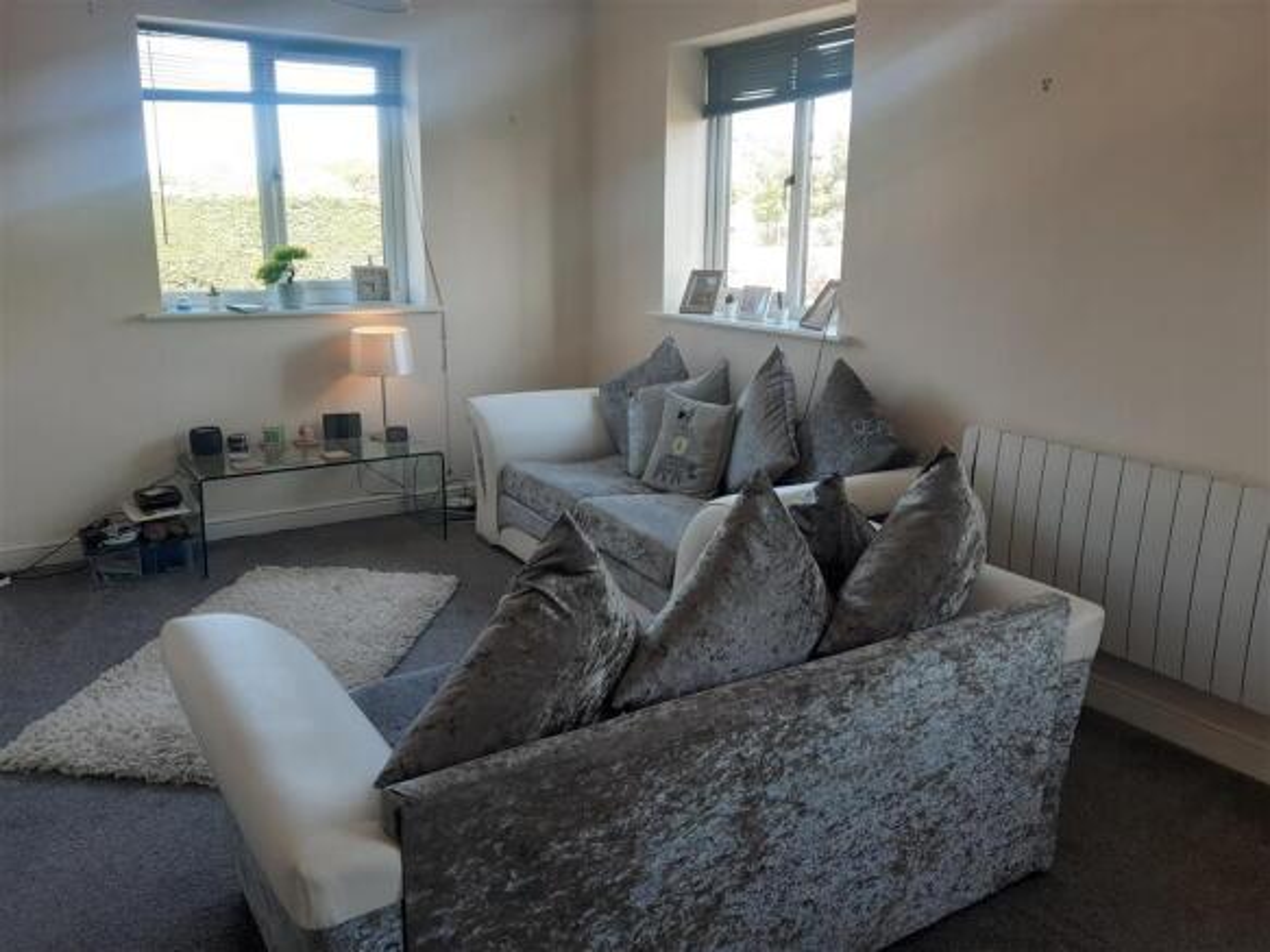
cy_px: 476
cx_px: 635
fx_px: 954
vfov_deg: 53.0
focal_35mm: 26
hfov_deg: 67.3
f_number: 1.7
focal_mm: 3.92
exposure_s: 1/50
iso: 40
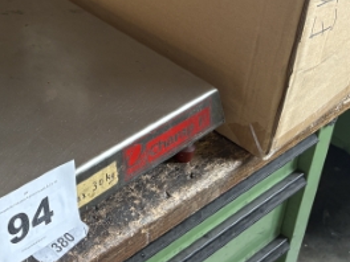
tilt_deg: -24.8
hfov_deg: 28.7
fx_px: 637
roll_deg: +1.8
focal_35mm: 63
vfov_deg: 21.7
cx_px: -5
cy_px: -49
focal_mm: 5.96
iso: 125
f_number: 1.6
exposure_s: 1/93
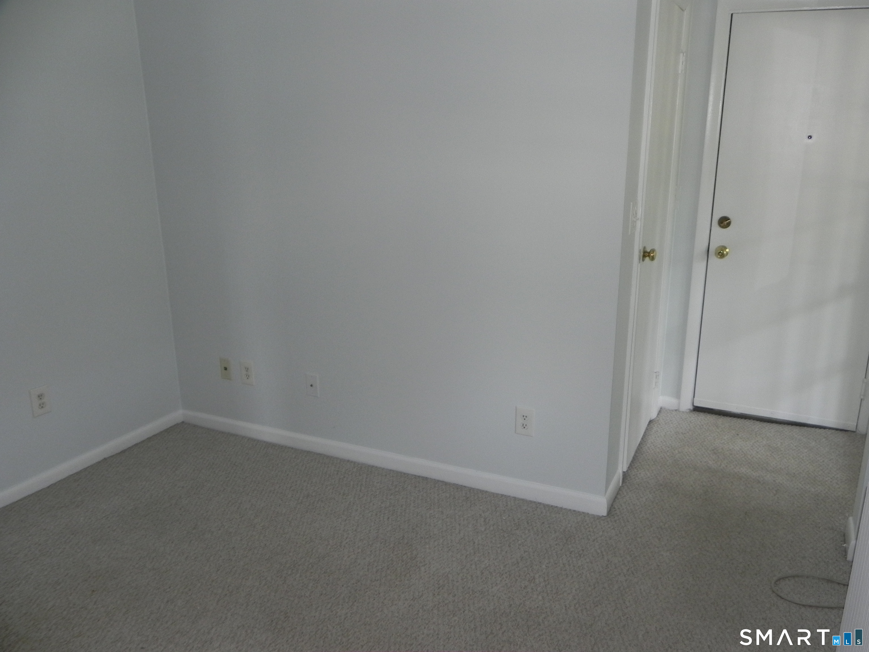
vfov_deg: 48.2
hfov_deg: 61.7
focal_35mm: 29
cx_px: 434
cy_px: 326
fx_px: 728
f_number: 2.8
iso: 200
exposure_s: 1/30
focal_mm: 5.2
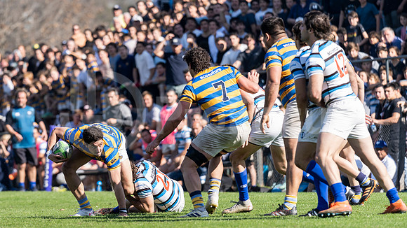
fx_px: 3654
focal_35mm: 339
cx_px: 106
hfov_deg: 6.4
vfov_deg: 3.6
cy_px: 99
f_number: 3.2
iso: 100
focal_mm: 200
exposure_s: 1/800
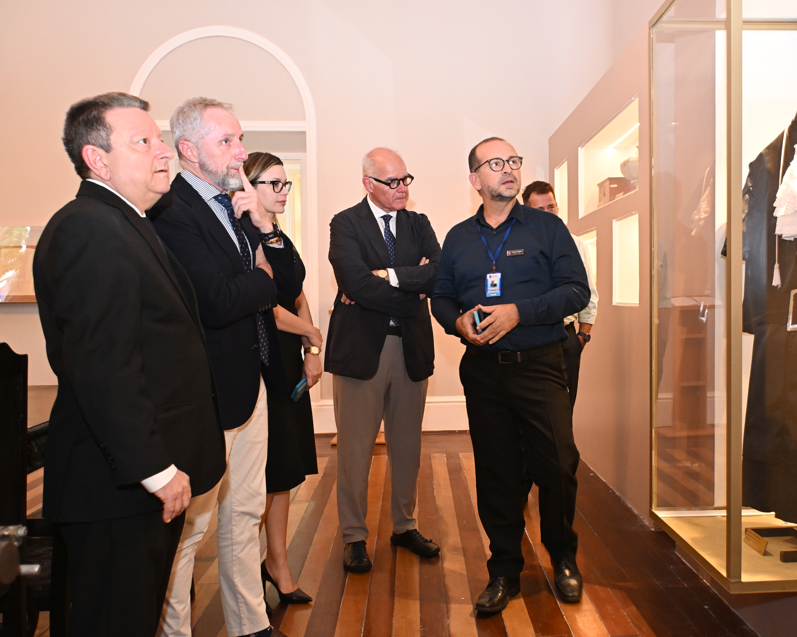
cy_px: 322
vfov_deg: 47.1
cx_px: 467
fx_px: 731
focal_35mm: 31
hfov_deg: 56.9
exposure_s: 1/30
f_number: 4
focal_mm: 18
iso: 1400
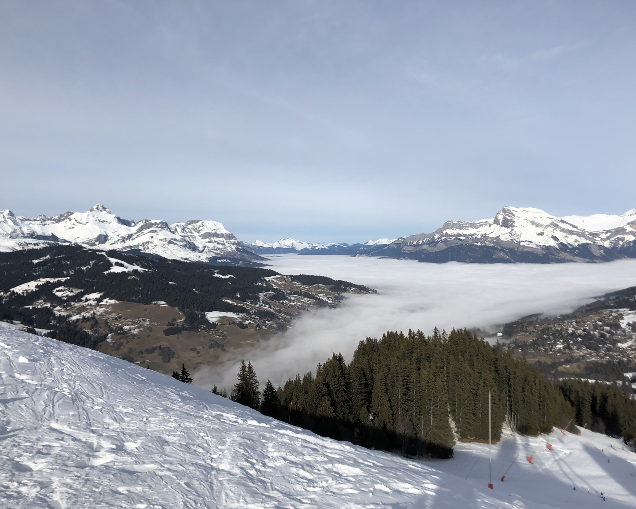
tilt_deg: -1.5
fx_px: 565
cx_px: 325
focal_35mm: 30
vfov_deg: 48.5
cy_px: 259
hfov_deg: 58.8
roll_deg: +1.7
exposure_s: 1/4049
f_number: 1.8
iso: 20
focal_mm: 4
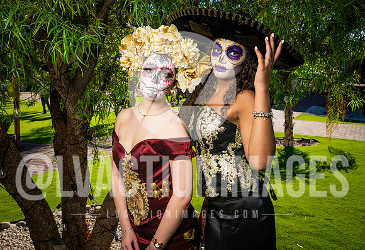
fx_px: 428
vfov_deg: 32.6
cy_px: 118
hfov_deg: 46.1
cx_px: 174
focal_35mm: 42
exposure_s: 1/200
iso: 64
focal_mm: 39
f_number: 9
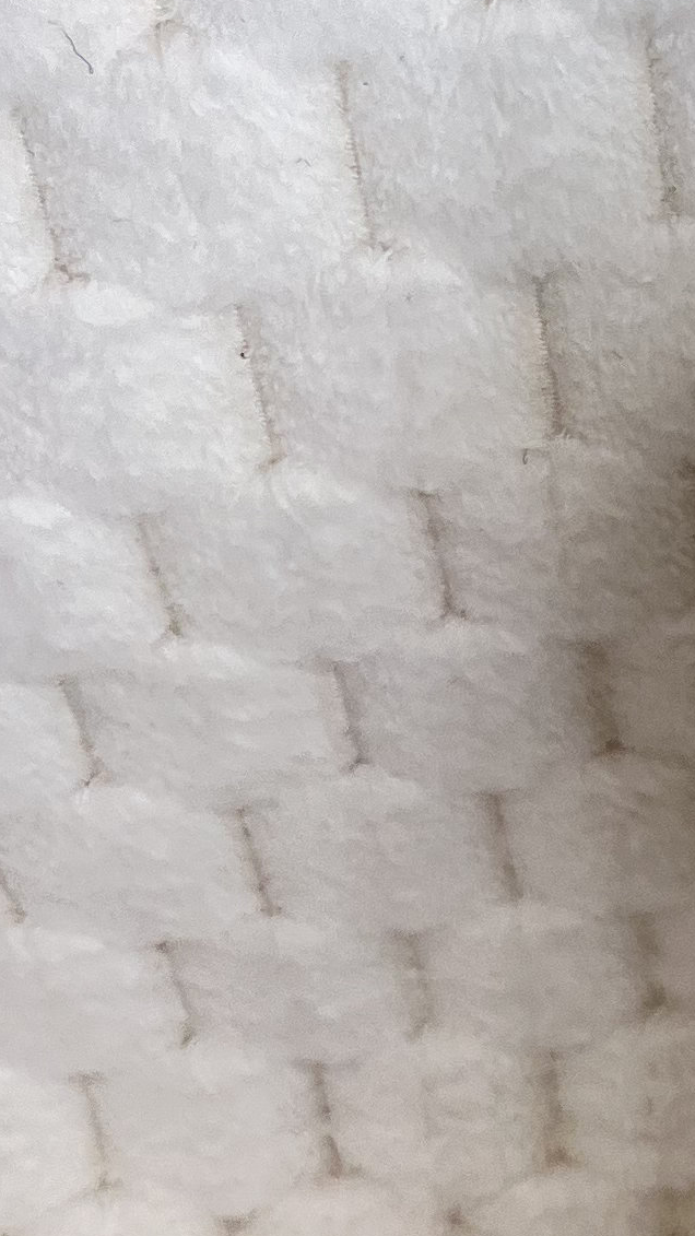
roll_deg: -2.2
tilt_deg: -43.4
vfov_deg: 20.8
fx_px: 3310
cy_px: 1050
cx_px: 1485
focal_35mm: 101
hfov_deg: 10.7
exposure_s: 1/121
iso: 100
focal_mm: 5.1
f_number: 1.6
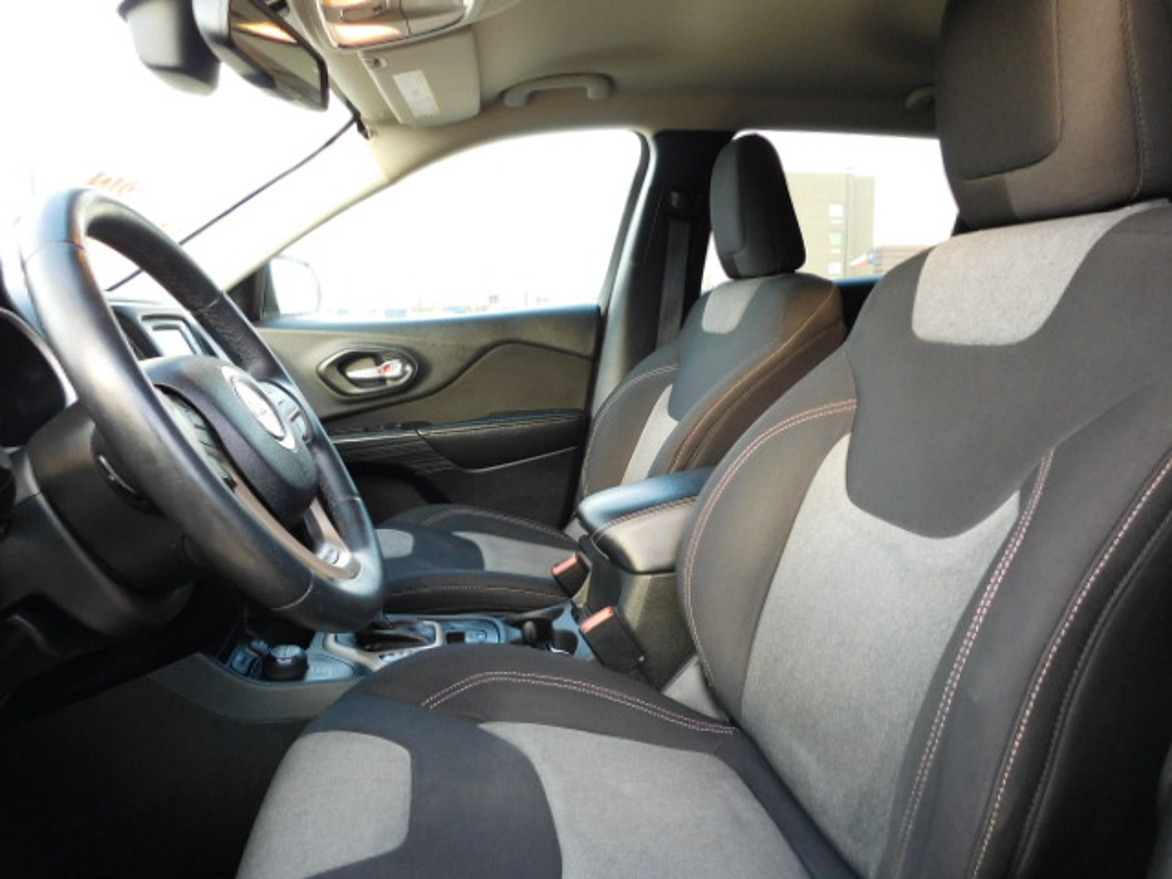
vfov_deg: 58.9
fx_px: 779
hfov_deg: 73.9
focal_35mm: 23
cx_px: 586
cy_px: 440
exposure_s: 1/40
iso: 125
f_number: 3
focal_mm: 4
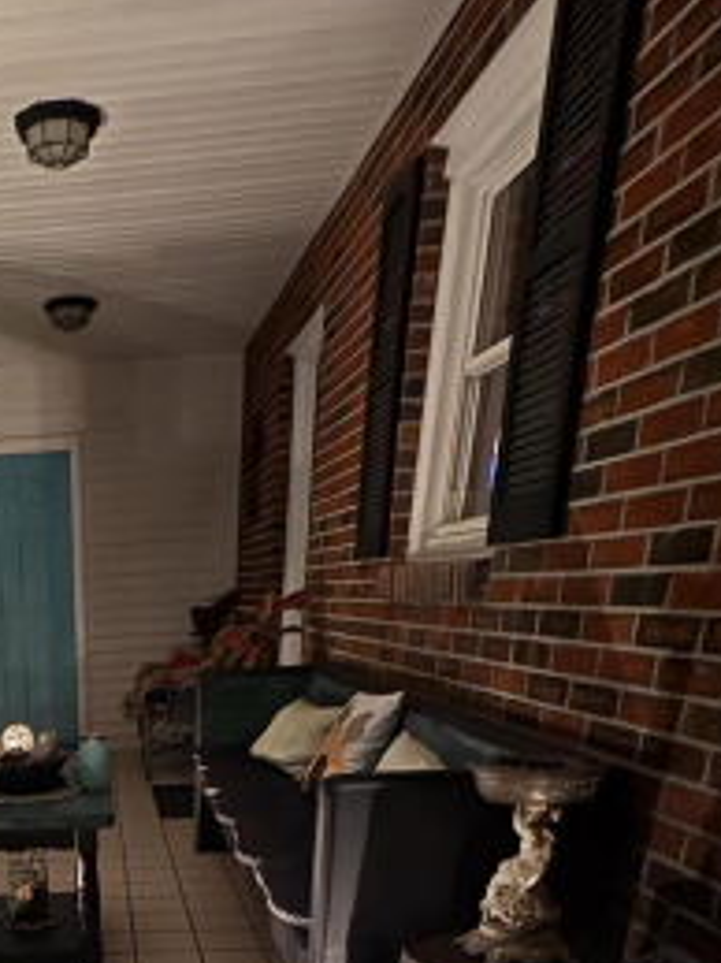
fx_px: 1001
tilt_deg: -19.7
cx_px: 11
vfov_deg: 43.4
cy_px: 980
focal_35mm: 36
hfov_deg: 36.0
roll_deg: +3.3
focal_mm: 2.22
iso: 1000
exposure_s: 1/7
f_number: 2.2
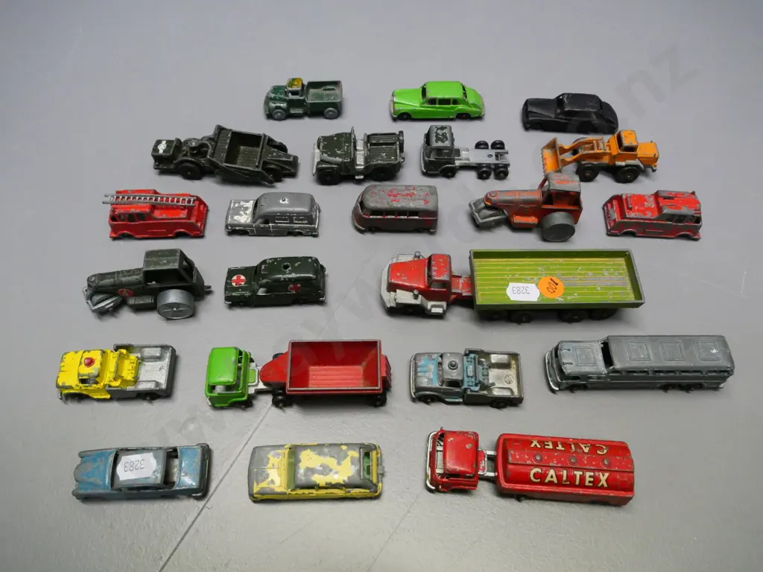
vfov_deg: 53.1
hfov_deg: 67.3
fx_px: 573
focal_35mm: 26
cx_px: 382
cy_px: 286
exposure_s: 1/200
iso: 3200
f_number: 5.6
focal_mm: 13
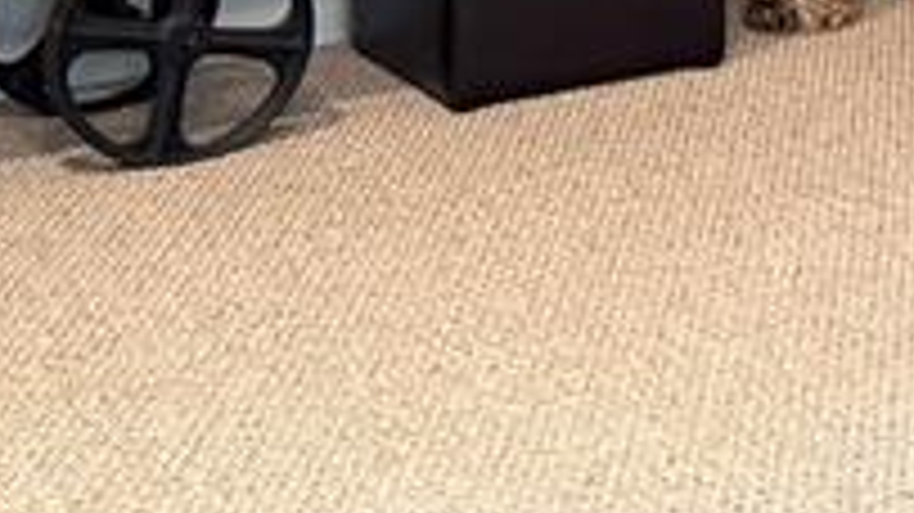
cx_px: 1526
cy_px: -567
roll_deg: -0.4
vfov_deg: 8.6
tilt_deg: -4.1
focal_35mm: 132
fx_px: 3198
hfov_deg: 14.7
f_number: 1.78
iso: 200
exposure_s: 1/60
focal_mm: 6.76
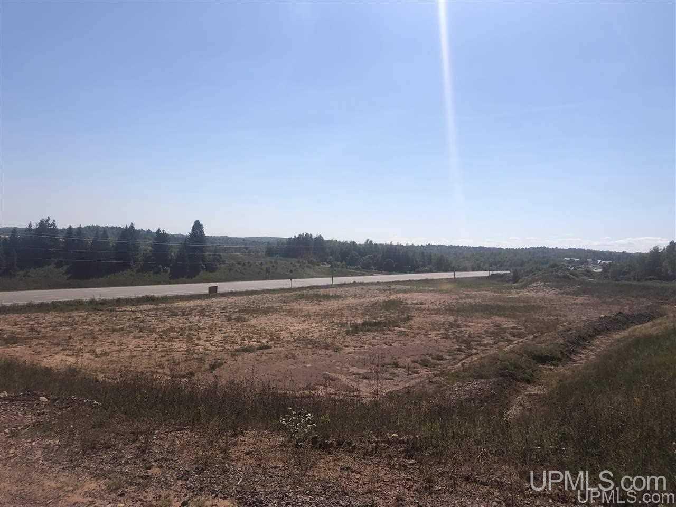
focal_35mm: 28
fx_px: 547
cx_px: 338
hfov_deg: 63.4
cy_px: 254
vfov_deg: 49.7
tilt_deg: -2.1
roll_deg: -1.2
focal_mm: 3.99
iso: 25
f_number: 1.8
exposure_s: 1/4878
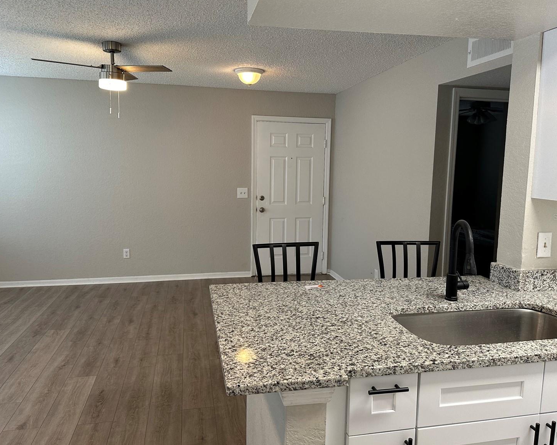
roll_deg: -0.3
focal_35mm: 26
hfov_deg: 66.0
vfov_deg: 54.9
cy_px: 217
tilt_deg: -6.6
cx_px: 281
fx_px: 429
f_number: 1.78
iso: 200
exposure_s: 1/120
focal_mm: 6.86
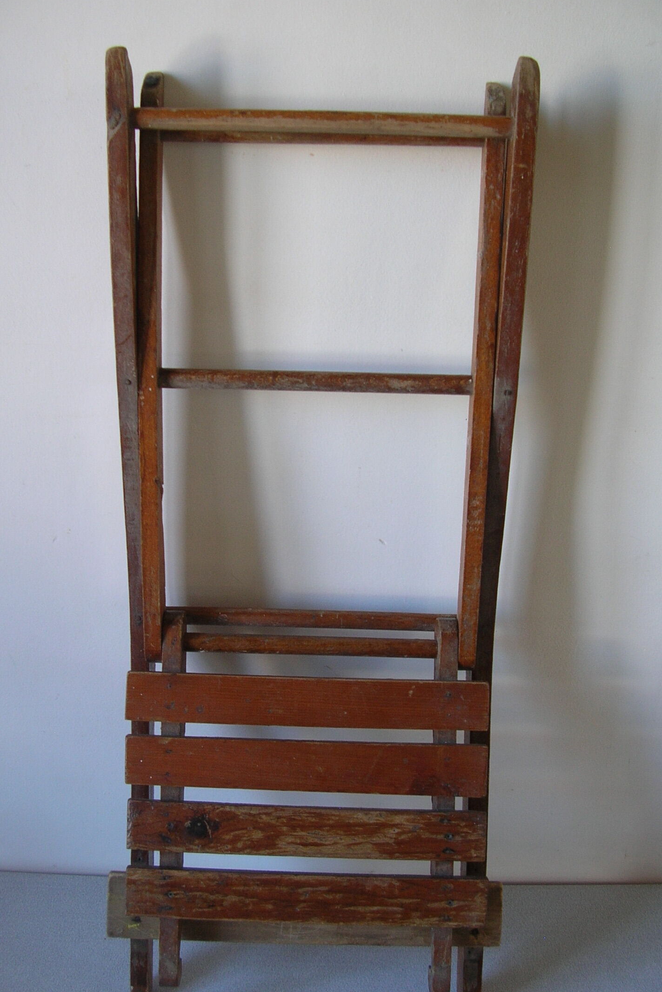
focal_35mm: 39
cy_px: 526
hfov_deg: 34.2
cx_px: 346
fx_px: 1075
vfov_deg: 49.5
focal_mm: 5.8
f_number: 2.8
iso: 50
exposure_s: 1/16.7
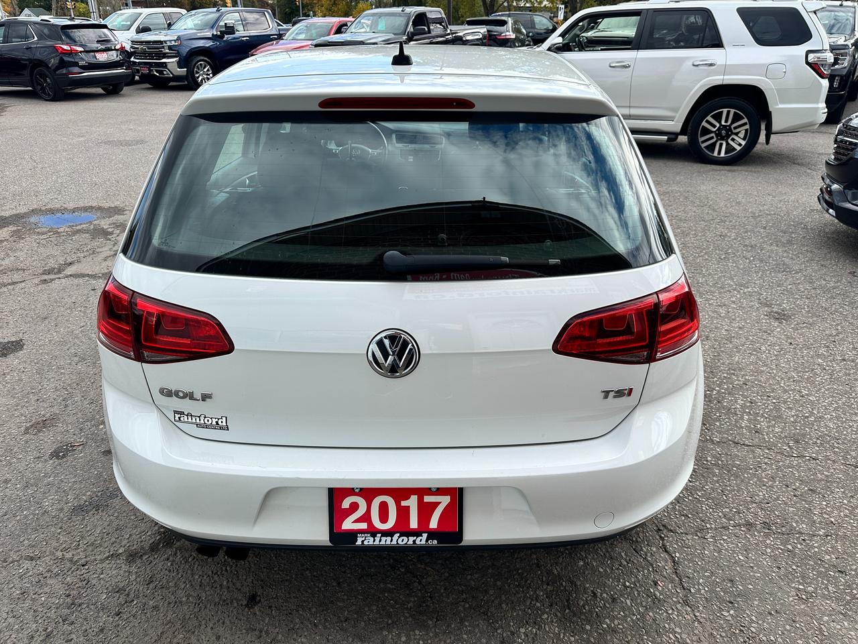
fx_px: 595
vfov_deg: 56.8
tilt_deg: -26.5
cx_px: 429
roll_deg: -0.1
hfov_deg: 71.6
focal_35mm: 24
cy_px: 322
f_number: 1.78
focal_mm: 6.86
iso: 80
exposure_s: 1/1845
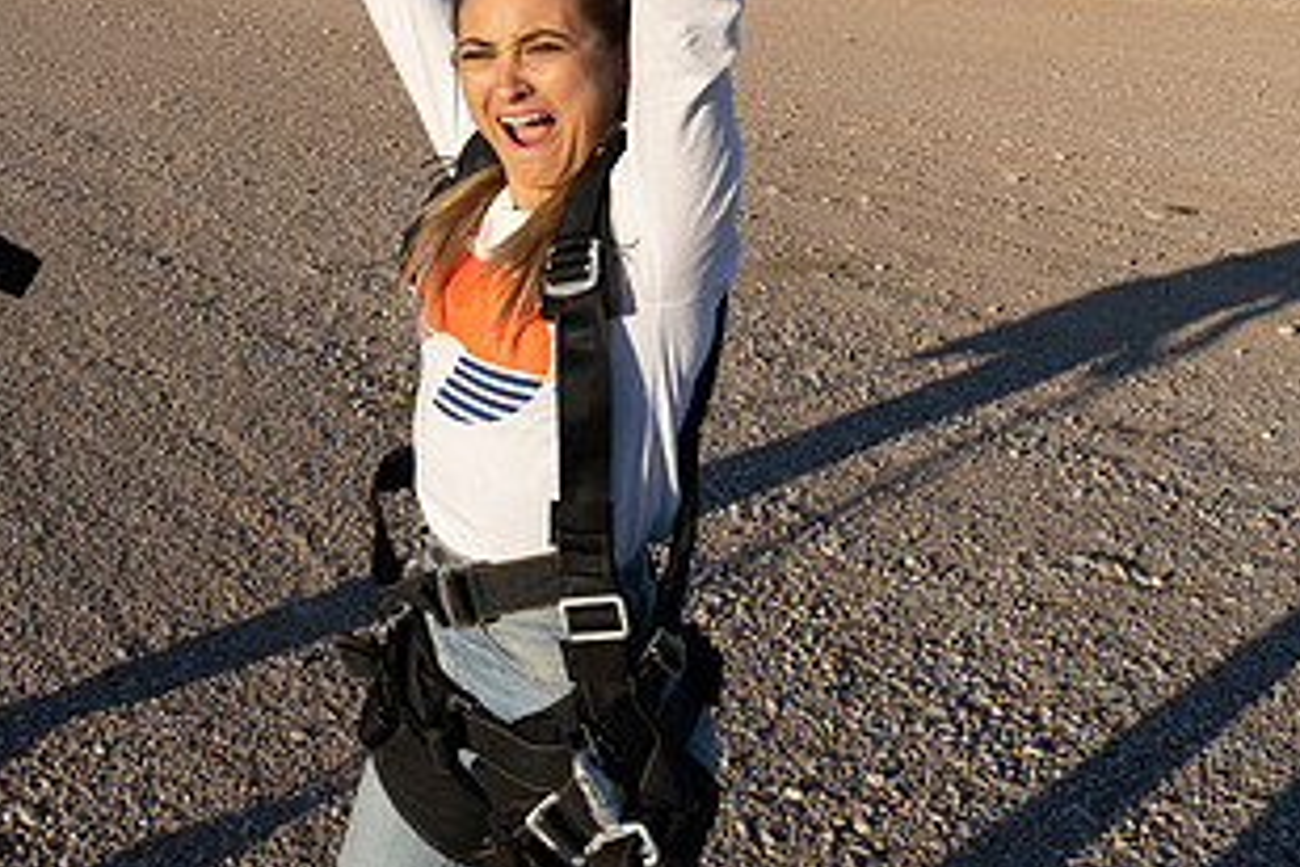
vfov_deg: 28.8
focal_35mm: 45
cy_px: 99
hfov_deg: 41.6
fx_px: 1625
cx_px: 248
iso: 800
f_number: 9
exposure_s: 1/2000
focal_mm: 24
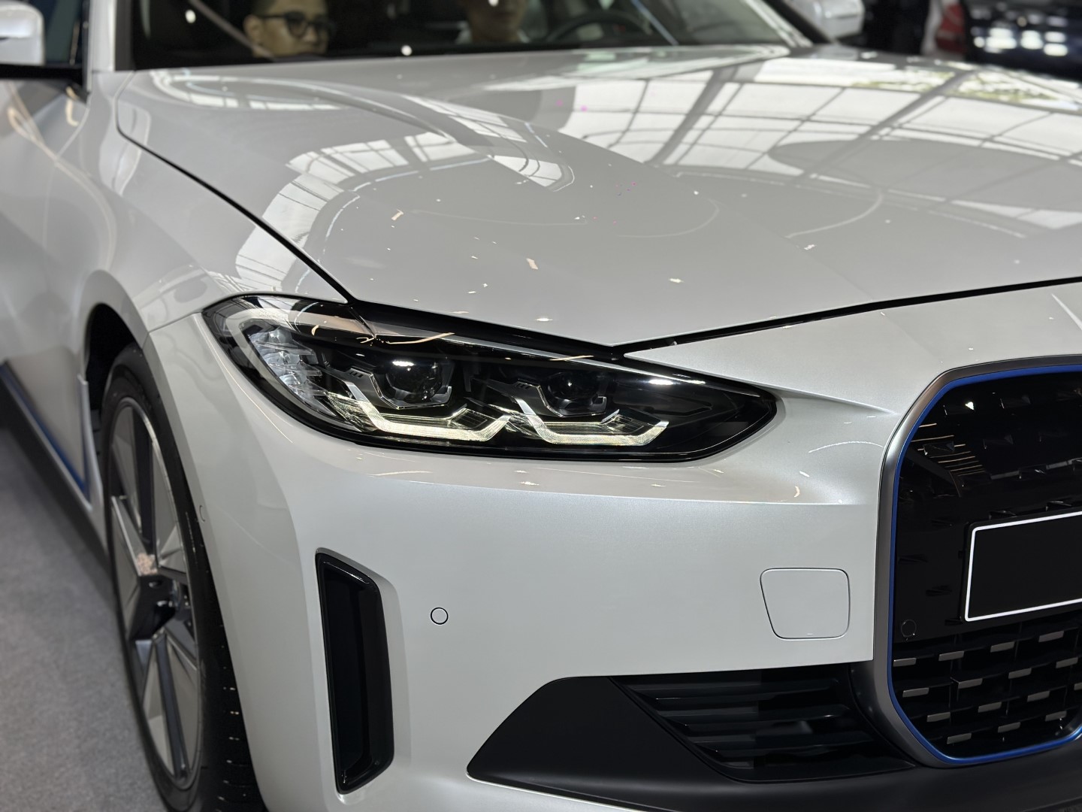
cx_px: 541
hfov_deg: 39.7
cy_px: 406
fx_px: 1500
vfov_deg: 30.3
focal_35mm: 48
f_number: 1.78
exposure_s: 1/1157
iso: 80
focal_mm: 6.86
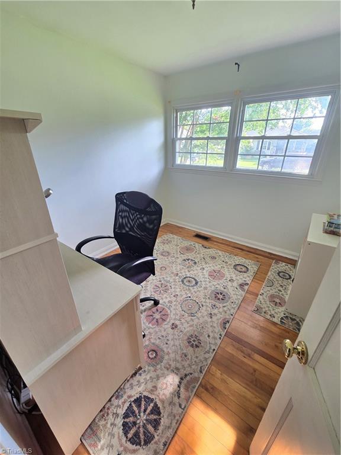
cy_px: 228
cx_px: 170
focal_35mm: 13
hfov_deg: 89.9
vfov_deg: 106.2
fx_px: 171
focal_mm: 2.2
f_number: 2.2
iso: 100
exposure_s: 1/60
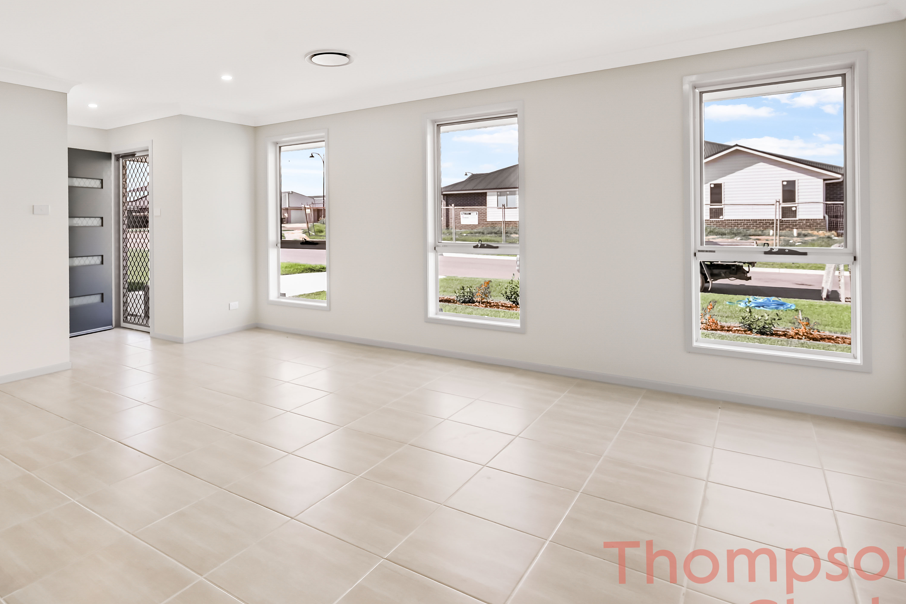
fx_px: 503
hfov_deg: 83.1
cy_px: 263
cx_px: 370
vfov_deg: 61.7
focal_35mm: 20
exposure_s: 1/8
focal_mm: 14
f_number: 7.1
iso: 100
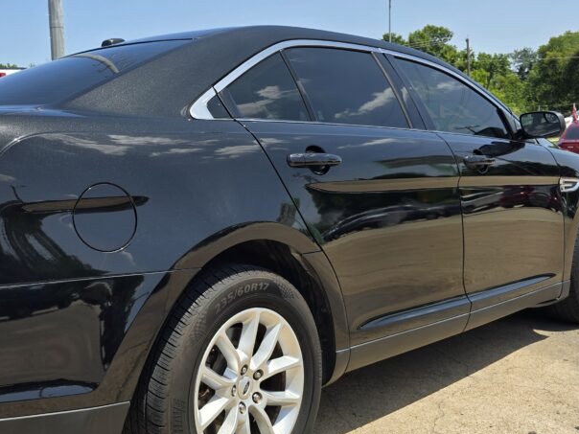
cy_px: 192
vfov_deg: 36.8
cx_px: 152
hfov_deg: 46.3
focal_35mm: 39
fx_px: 652
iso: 12
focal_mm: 6.3
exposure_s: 1/599
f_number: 1.7
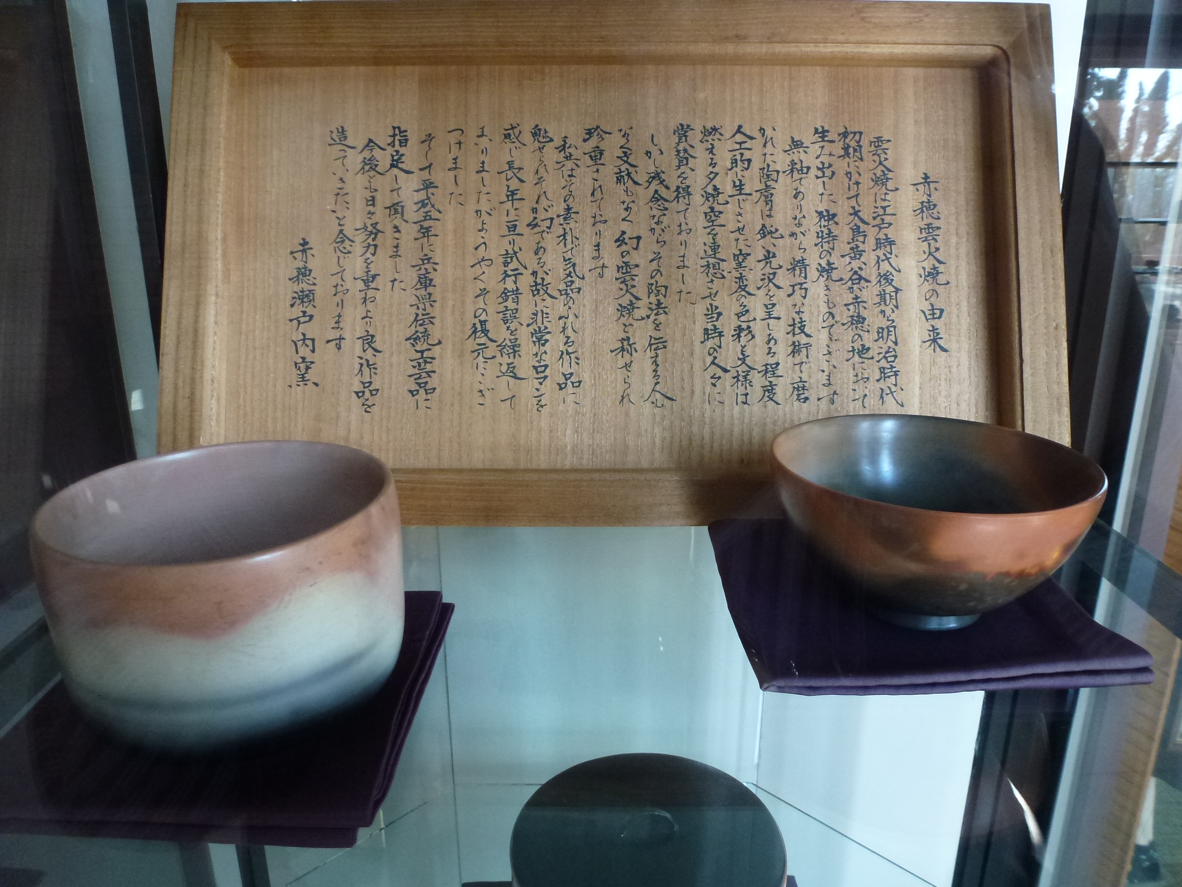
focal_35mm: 24
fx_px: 820
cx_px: 591
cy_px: 444
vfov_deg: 56.8
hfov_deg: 71.6
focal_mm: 4.3
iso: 320
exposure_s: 1/60
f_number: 3.3
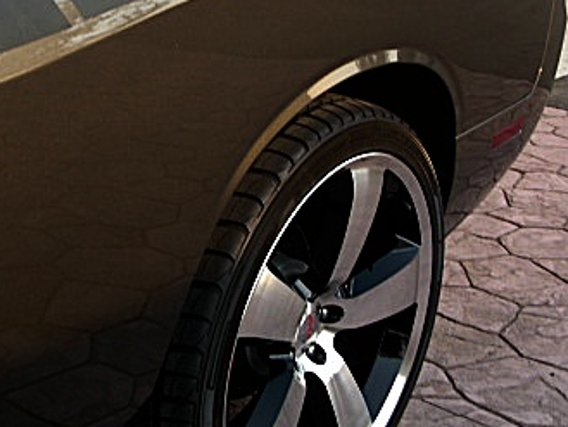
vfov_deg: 20.9
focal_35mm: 70
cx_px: 128
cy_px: 123
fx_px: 1149
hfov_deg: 27.3
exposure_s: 1/100
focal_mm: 6.3
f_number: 2.8
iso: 50
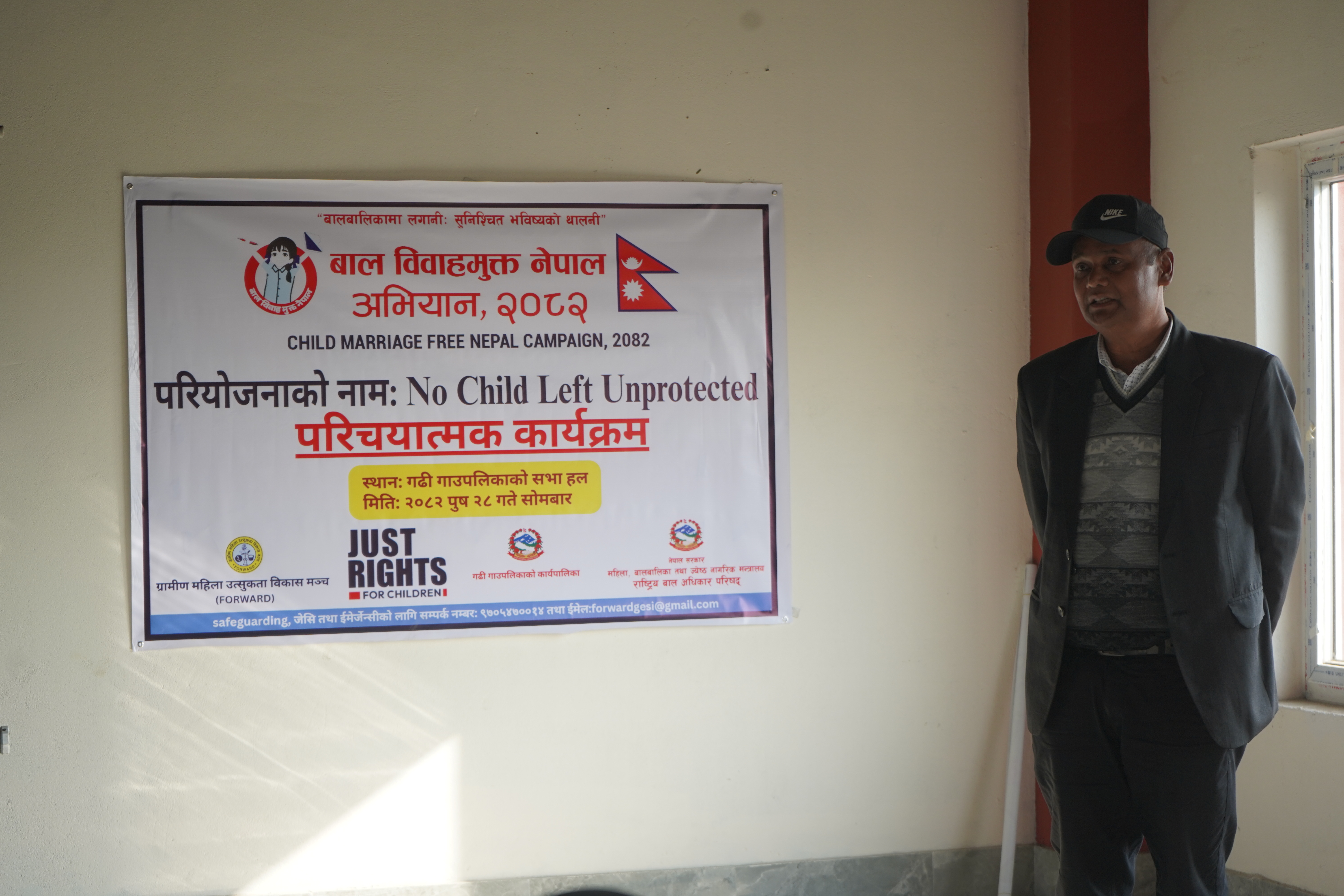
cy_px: 448
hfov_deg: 29.7
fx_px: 2538
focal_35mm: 68
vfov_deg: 20.0
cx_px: 672
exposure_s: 1/160
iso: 400
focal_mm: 68
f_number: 5.6
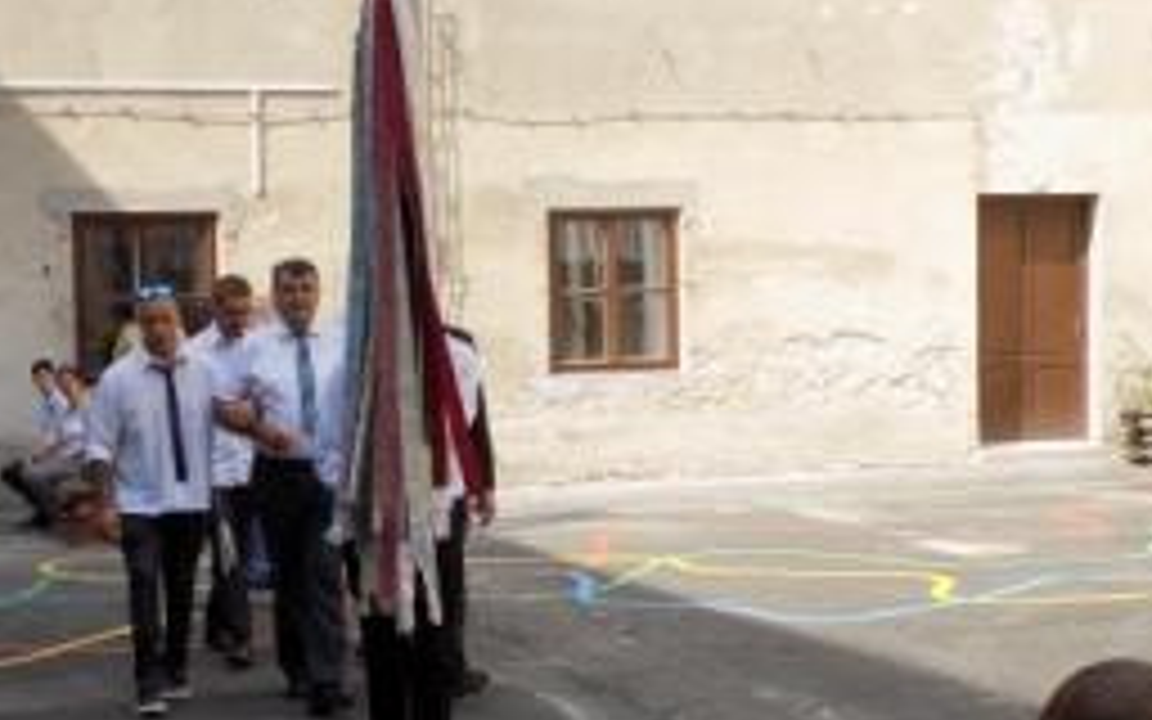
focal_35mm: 63
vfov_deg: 20.6
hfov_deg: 31.7
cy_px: 446
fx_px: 1978
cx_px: 248
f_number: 3.4
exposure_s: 1/500
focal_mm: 6.1
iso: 80
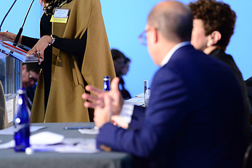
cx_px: 129
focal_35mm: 209
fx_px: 1462
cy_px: 36
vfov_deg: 6.6
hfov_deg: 9.8
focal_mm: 125
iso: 4000
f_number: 2.8
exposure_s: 1/200
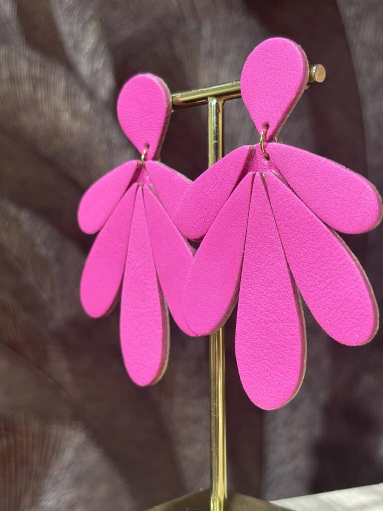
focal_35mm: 52
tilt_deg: -3.1
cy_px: 256
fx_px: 767
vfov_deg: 36.8
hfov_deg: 28.0
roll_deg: +0.4
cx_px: 192
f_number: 1.6
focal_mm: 5.96
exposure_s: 1/50
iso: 40
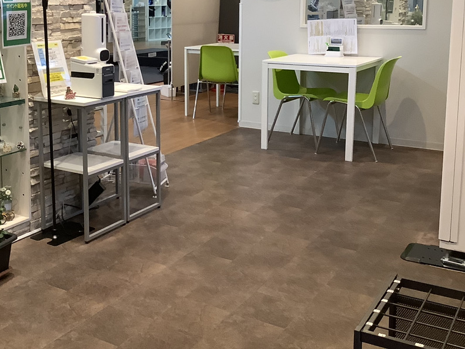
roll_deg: -0.9
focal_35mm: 47
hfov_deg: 39.9
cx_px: 155
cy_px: 87
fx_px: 632
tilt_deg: -7.1
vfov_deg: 30.4
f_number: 2.4
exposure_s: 1/50
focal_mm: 3.3
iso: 200
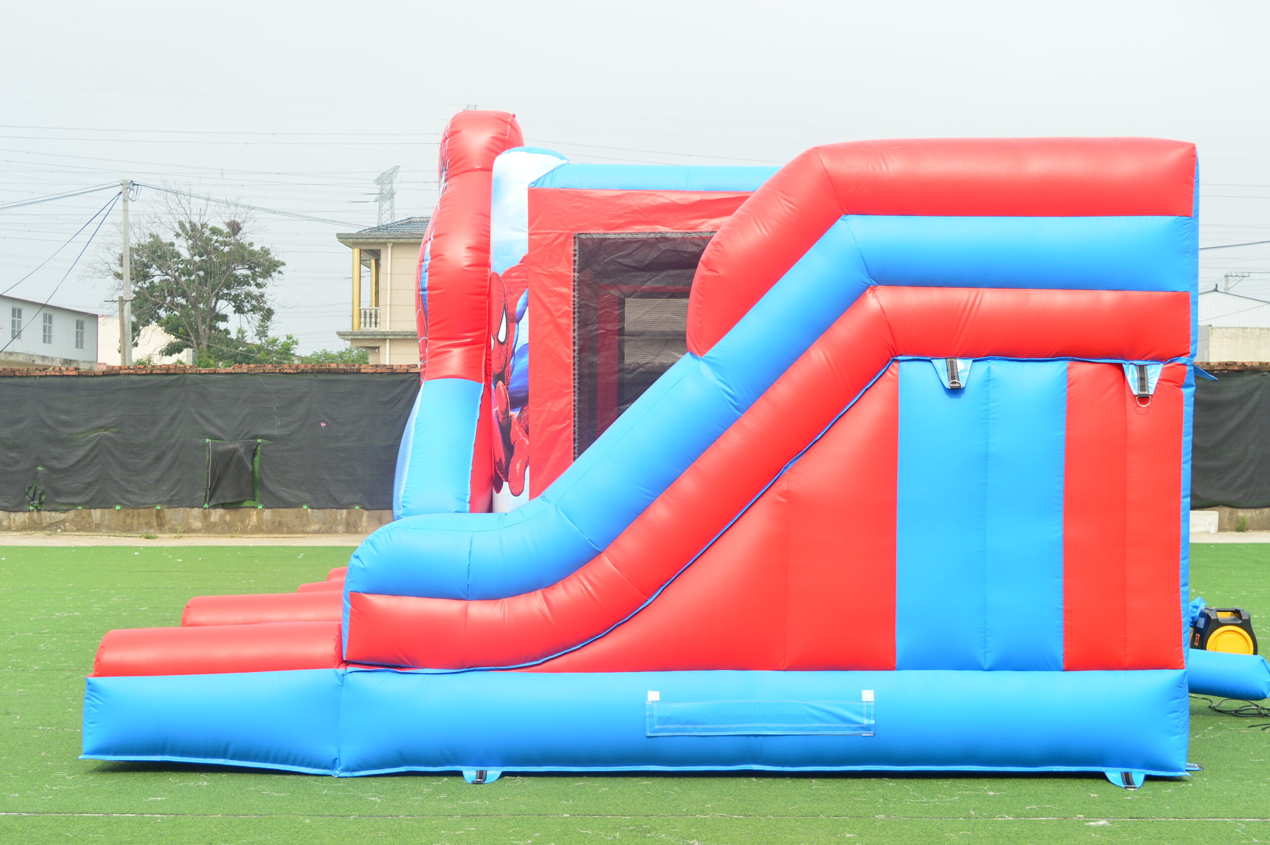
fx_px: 1639
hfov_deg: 42.4
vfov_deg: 28.9
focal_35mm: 46
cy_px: 422
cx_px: 635
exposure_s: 1/200
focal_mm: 31
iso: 100
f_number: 7.1
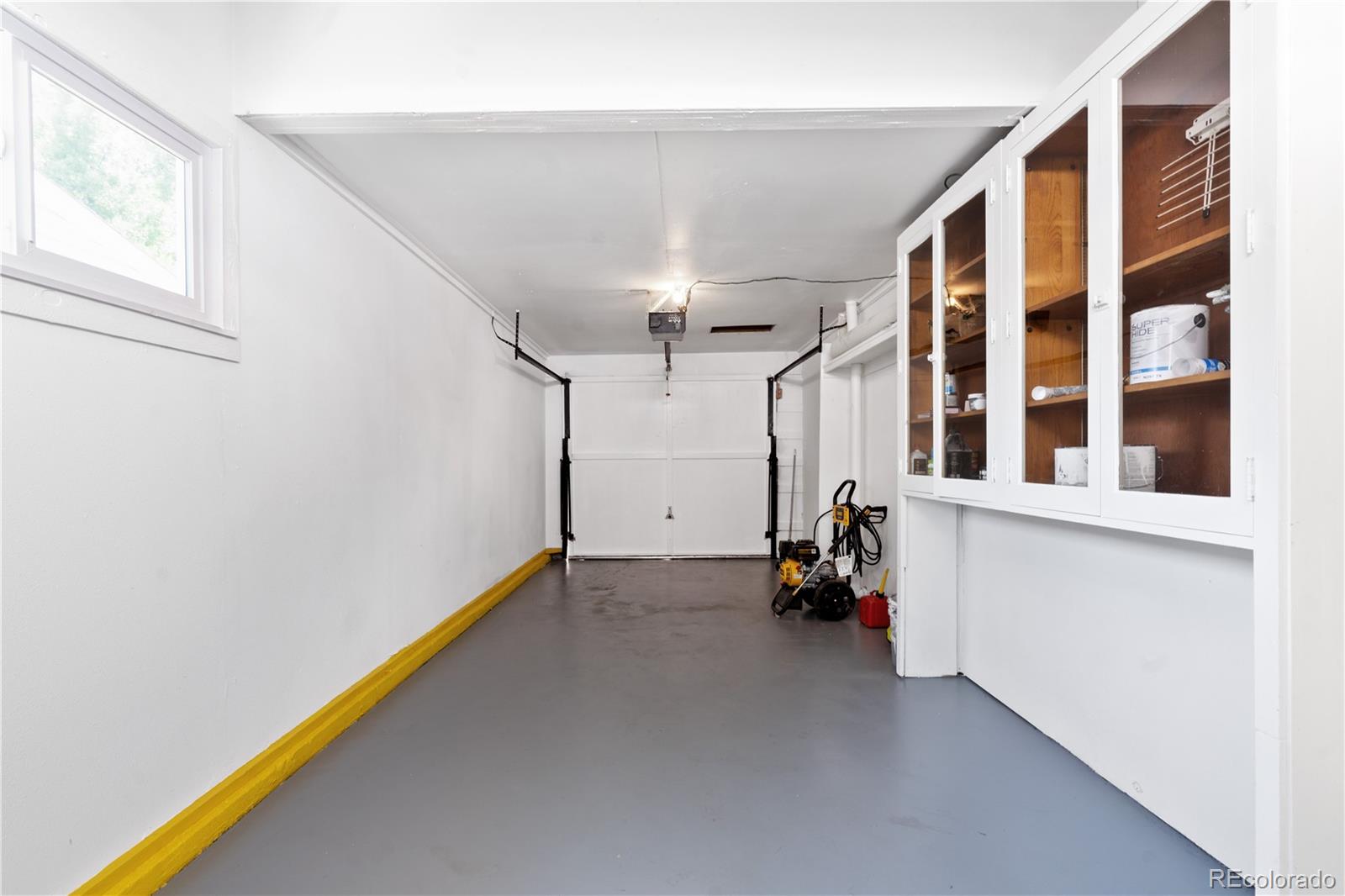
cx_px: 672
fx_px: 598
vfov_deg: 73.7
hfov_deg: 96.7
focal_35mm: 16
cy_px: 448
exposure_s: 1/2.5
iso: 100
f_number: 8
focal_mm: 16
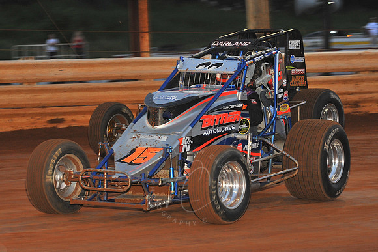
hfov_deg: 14.2
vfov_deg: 9.5
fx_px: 1523
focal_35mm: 145
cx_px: 189
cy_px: 126
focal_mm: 145
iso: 800
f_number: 8
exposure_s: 1/320
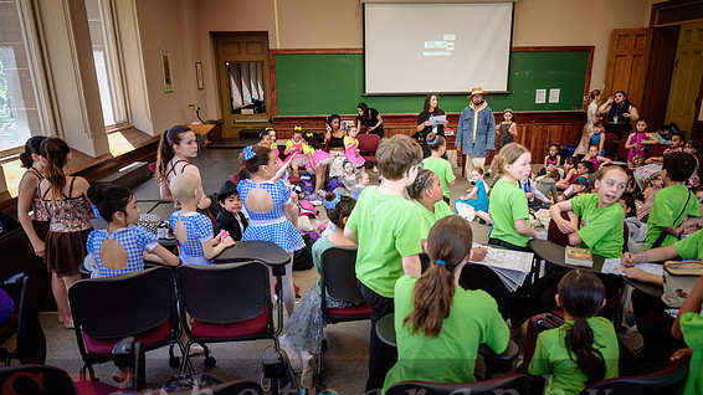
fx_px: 485
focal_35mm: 26
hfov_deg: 71.9
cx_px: 358
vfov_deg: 44.2
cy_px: 230
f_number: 2.8
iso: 500
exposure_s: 1/200
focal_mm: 24
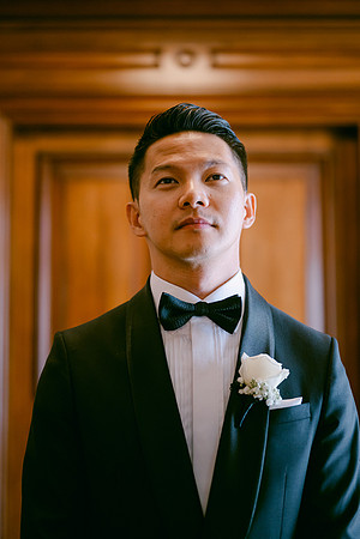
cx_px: 180
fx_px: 750
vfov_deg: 39.6
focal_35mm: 50
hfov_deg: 27.0
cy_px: 270
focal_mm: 50
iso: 400
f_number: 1.8
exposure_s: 1/200
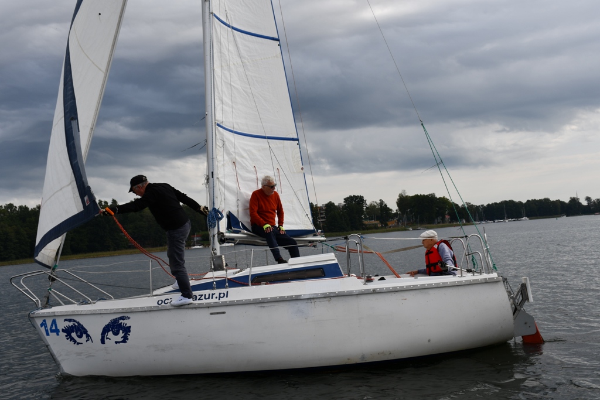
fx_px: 667
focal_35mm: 40
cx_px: 300
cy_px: 200
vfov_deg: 33.4
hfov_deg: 48.5
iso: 100
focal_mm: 27
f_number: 9
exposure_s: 1/320
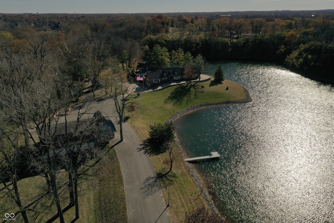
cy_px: 112
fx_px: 260
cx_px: 167
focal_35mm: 28
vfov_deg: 46.4
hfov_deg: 65.5
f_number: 7.1
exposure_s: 1/1250
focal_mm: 10.26
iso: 100
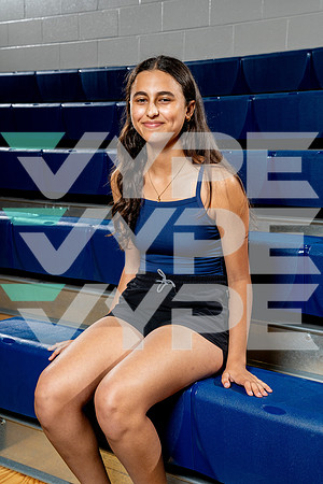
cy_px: 242
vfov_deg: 38.2
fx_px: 700
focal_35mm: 52
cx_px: 162
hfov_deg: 26.0
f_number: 8
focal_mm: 52
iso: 320
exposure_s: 1/250
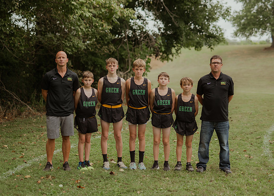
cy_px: 105
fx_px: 461
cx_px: 125
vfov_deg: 24.0
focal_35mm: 59
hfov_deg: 33.1
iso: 250
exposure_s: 1/1600
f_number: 1.8
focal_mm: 50
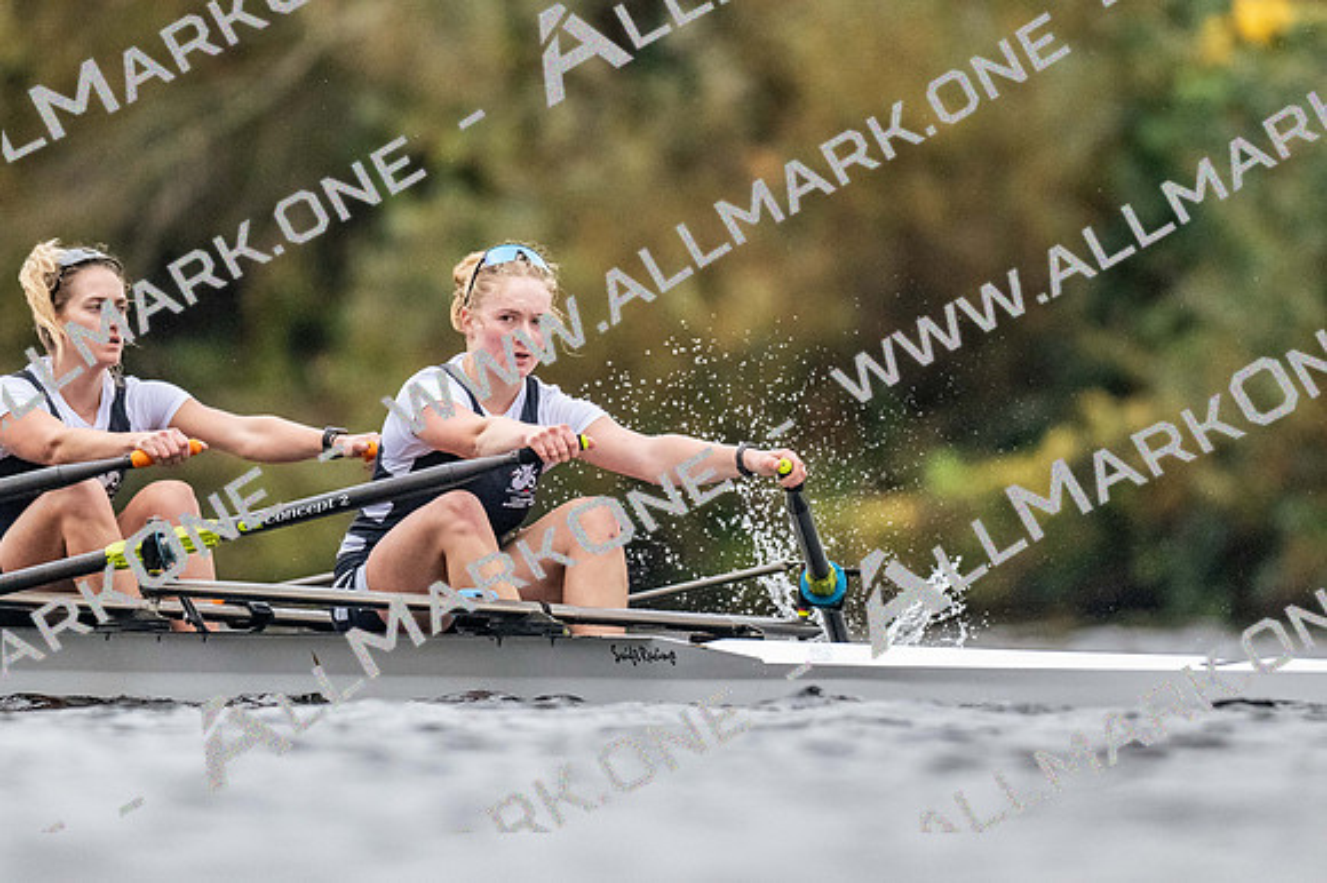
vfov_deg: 1.5
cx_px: 664
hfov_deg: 2.3
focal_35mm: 900
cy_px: 442
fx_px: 33155
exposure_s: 1/2500
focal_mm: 600
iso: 4500
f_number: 4
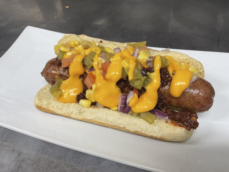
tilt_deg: -50.6
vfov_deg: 48.2
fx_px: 192
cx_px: 114
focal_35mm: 29
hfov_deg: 61.7
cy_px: 86
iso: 40
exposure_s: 1/60
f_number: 1.8
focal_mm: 3
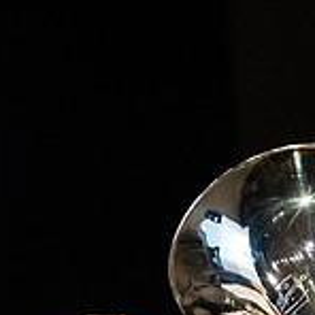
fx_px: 3974
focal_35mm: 386
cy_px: 371
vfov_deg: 4.5
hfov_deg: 4.5
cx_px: 370
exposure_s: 1/200
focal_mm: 116
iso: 4000
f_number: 3.2
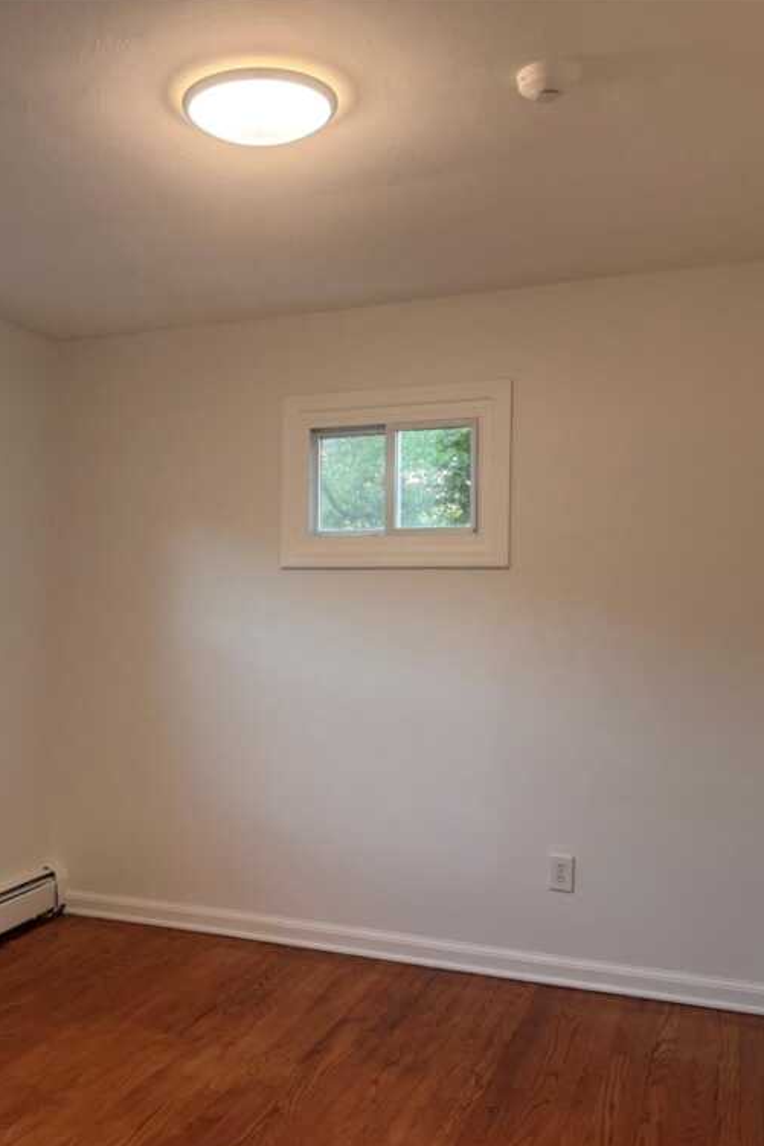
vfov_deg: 55.8
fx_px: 1083
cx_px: 241
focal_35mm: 34
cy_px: 576
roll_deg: -0.5
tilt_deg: +0.9
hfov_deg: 38.3
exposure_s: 1/111
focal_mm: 6.76
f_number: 1.78
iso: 125
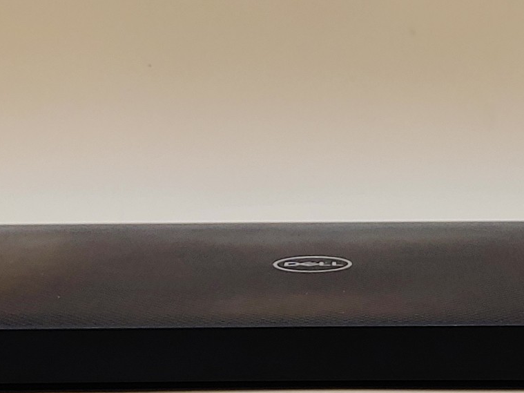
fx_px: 1408
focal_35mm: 93
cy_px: 284
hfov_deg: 21.1
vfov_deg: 15.8
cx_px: 313
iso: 50
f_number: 1.8
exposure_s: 1/162
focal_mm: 4.36
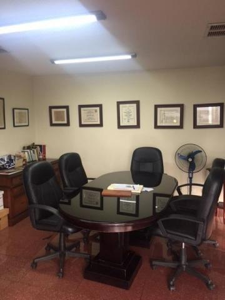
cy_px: 150
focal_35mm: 29
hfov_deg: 48.2
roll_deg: +0.9
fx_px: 251
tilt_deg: -6.1
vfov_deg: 61.7
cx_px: 112
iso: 100
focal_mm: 4.15
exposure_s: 1/30
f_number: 2.2
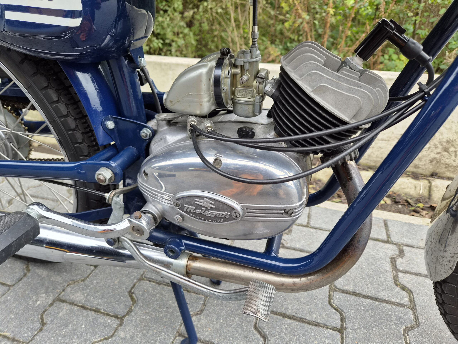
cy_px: 172
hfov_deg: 73.9
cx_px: 229
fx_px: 304
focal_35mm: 23
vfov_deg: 58.9
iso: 64
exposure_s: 1/180
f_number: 1.8
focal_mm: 5.4
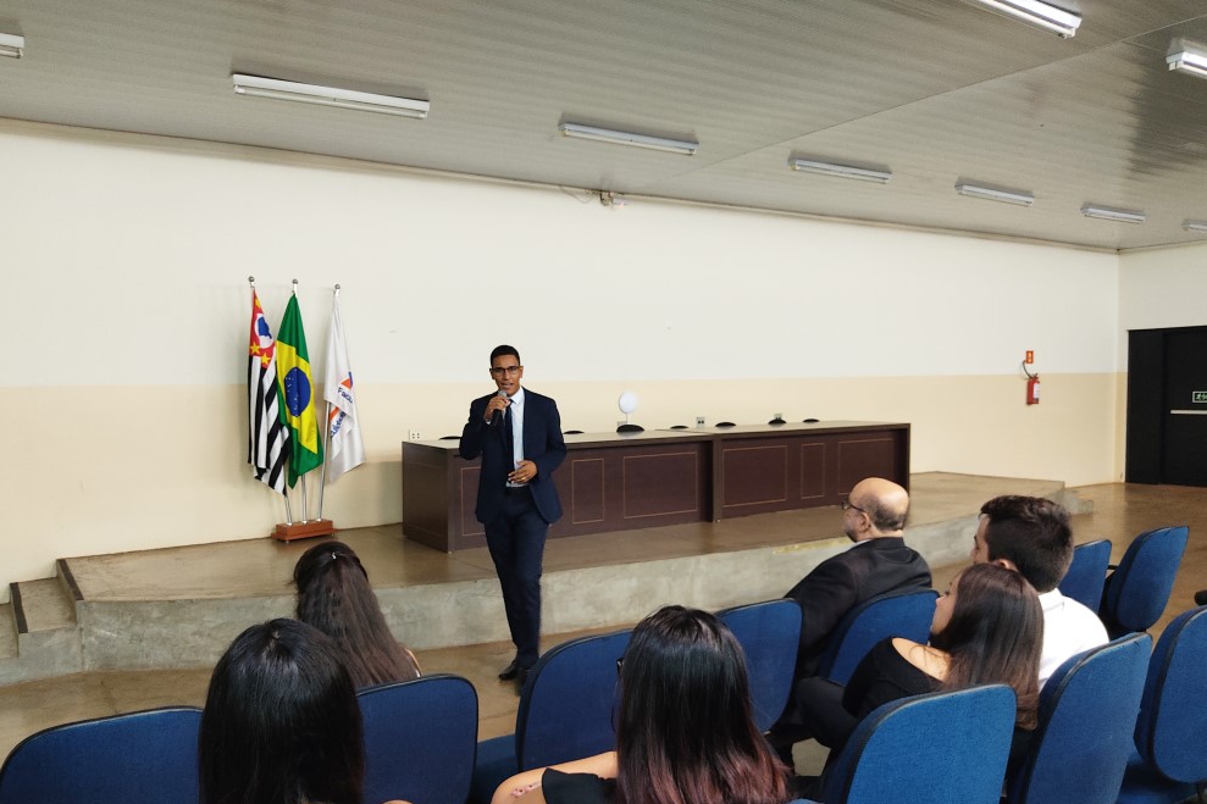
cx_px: 585
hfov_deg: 65.5
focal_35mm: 28
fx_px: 939
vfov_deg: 46.2
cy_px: 462
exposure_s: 1/30
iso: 1121
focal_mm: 4.74
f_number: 1.79
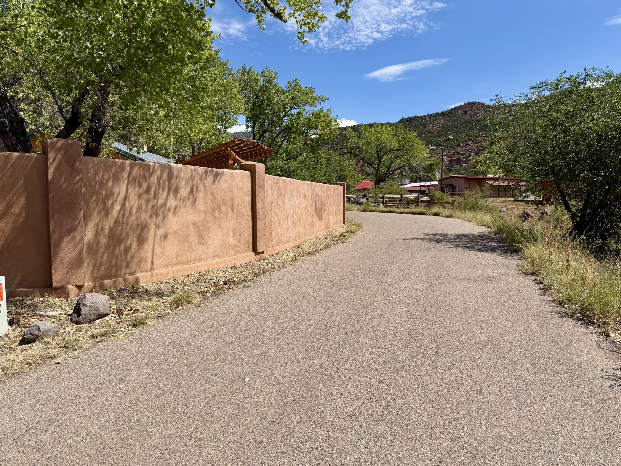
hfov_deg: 69.4
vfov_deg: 54.9
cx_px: 314
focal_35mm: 25
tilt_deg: -3.0
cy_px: 238
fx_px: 448
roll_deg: -0.4
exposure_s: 1/4673
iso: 80
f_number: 1.78
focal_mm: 6.76
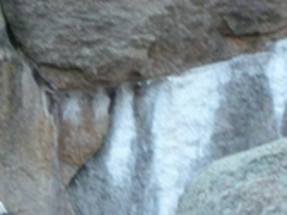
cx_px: -19
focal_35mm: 949
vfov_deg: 1.6
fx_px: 7868
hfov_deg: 2.1
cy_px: 217
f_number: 4.9
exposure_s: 1/15
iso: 500
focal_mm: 49.2
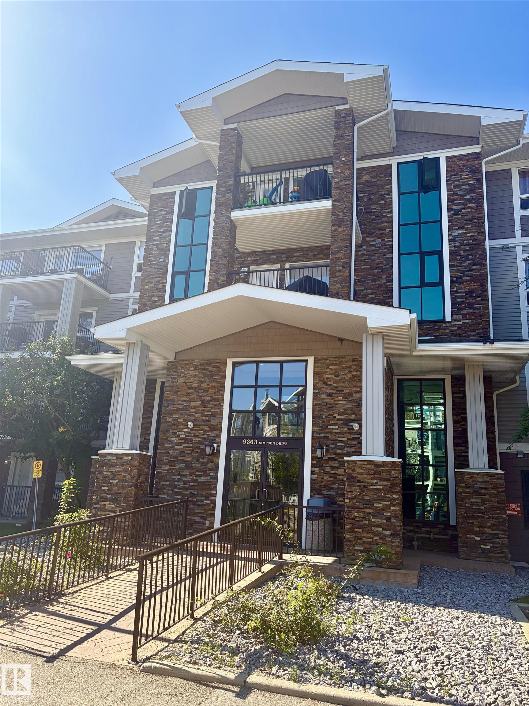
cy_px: 353
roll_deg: -2.2
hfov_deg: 53.1
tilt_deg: +14.2
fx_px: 530
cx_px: 264
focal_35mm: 26
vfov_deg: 67.3
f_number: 1.6
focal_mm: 5.96
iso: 50
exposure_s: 1/2012
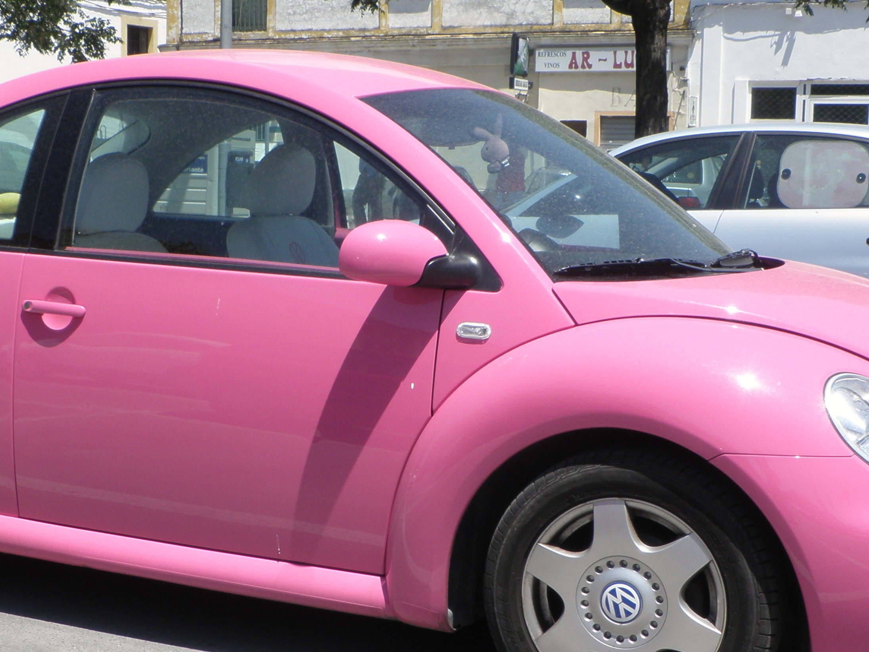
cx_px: 368
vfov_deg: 22.5
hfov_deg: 29.8
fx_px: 1632
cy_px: 399
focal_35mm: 65
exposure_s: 1/250
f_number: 5.6
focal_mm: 6.3
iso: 64
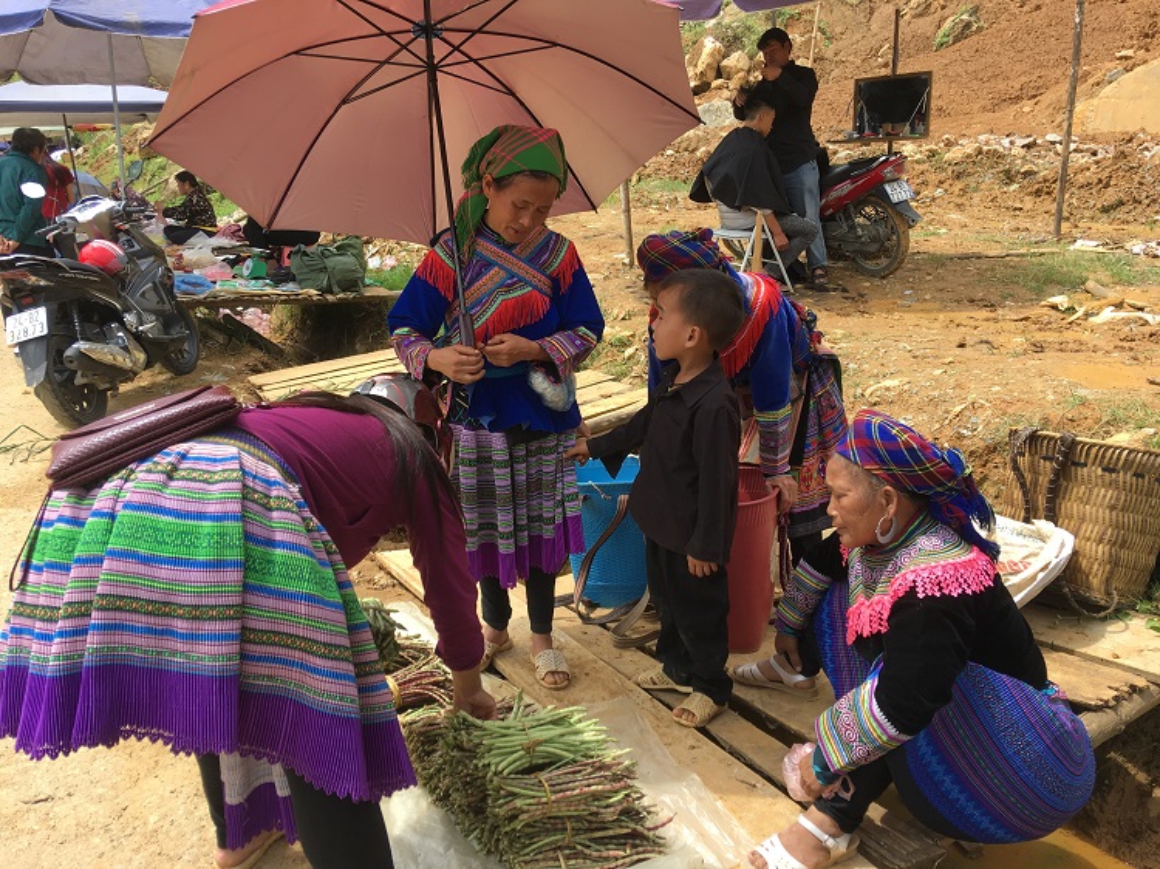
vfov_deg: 48.2
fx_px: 971
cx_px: 580
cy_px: 434
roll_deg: +0.1
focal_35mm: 29
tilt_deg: -15.8
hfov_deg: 61.7
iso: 25
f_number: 2.2
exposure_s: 1/746
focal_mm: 4.15
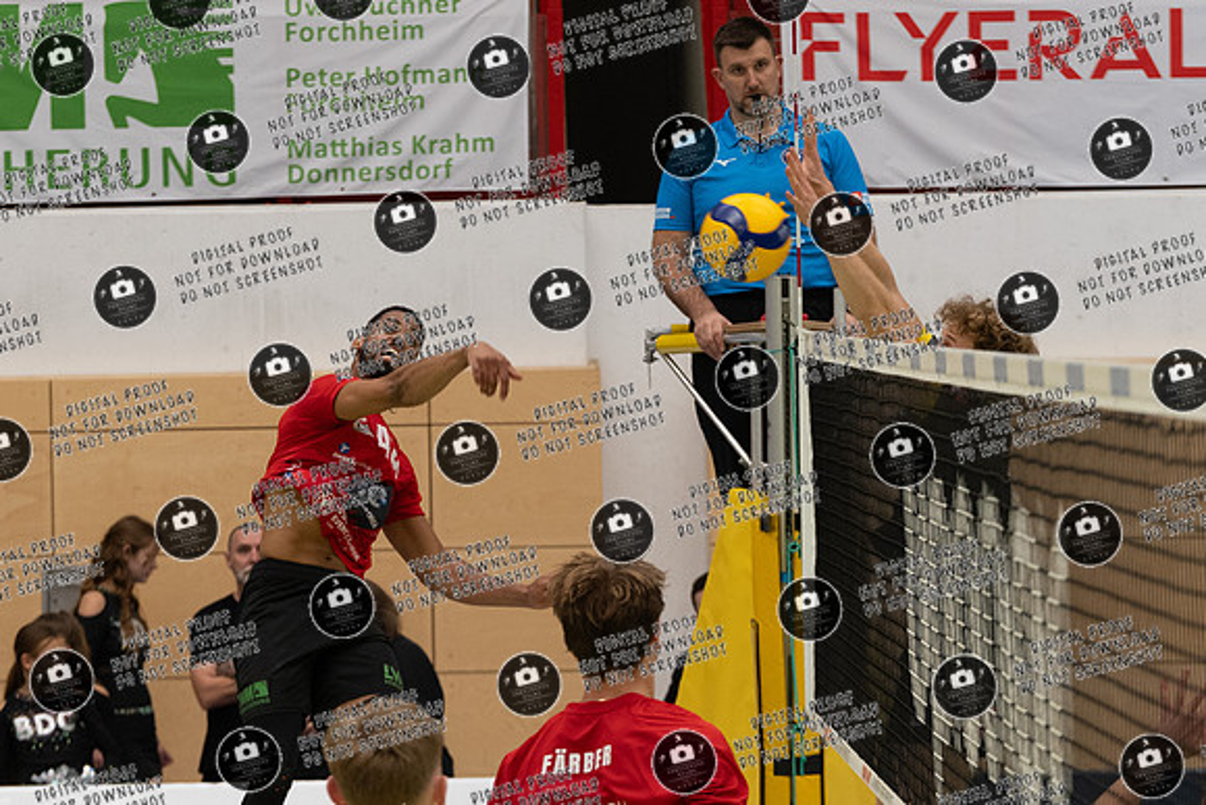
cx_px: 418
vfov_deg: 7.8
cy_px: 433
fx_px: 5931
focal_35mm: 177
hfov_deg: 11.6
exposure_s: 1/1250
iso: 2500
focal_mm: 102
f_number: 3.5
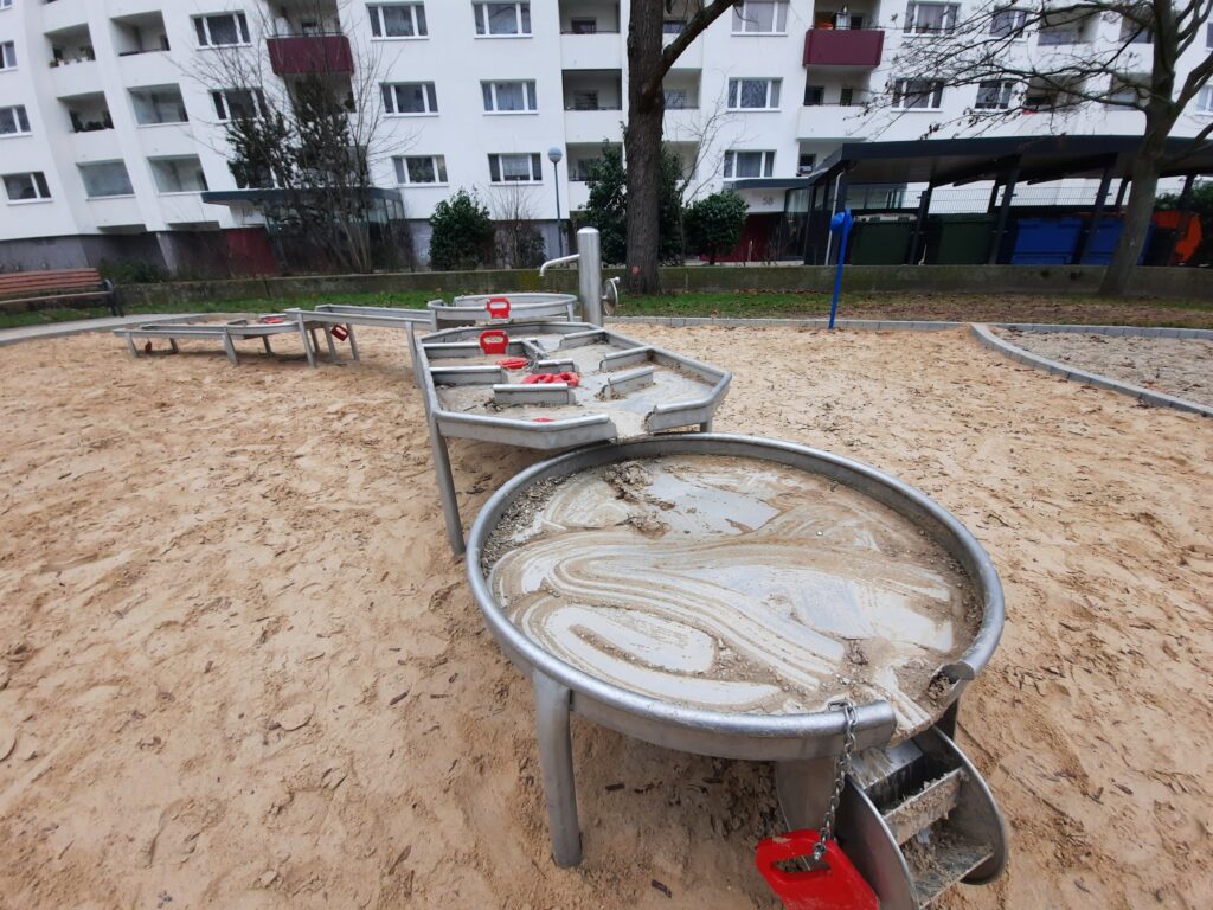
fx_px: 456
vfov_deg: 89.9
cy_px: 455
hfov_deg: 106.2
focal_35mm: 13
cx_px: 606
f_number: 2.2
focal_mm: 1.74
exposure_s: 1/100
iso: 80
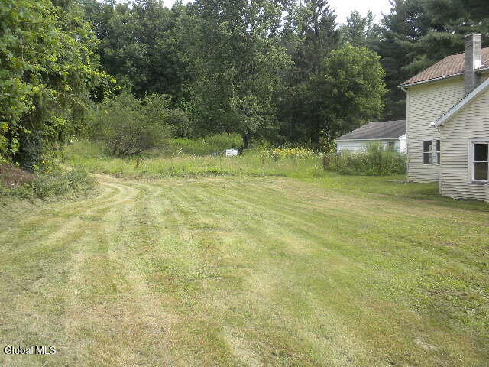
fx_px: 523
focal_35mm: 37
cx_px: 244
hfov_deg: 50.1
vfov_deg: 38.7
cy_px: 184
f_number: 3.5
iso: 64
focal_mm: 6.6
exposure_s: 1/190
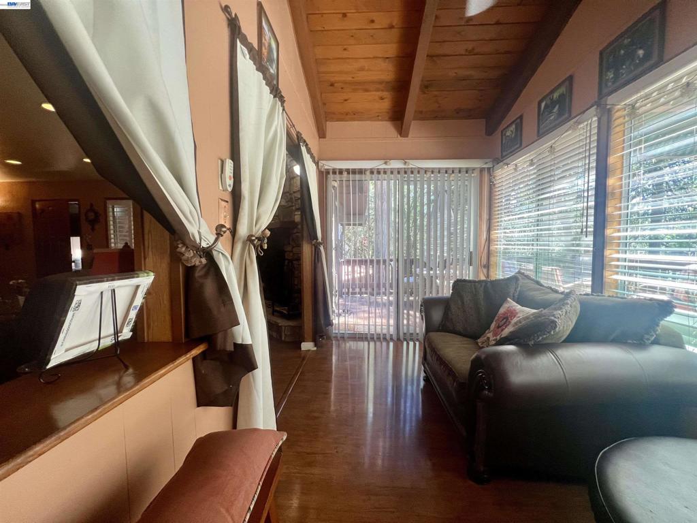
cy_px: 262
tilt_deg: -4.4
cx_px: 348
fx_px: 262
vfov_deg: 89.9
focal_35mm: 13
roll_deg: +0.6
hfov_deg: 106.2
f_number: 1.8
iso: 200
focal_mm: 1.57
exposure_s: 1/120
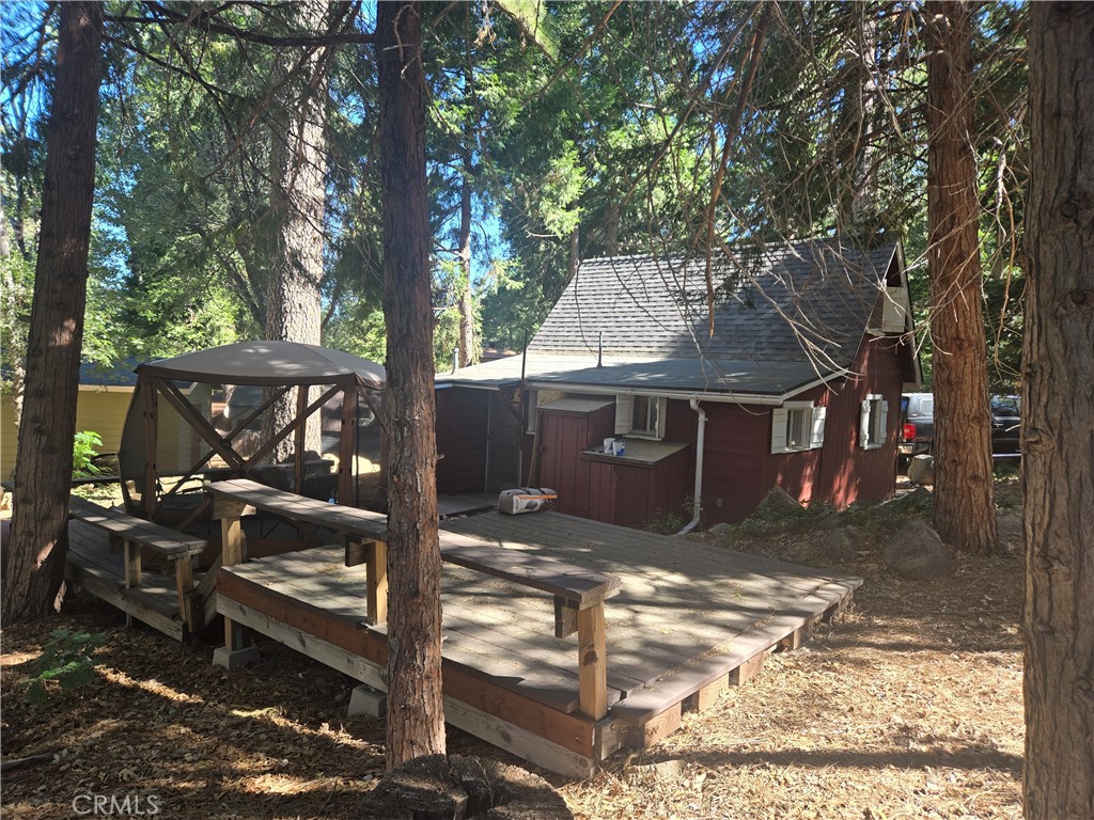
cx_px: 547
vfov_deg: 58.9
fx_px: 727
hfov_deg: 73.9
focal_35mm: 23
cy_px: 410
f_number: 1.8
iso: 25
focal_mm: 5.4
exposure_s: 1/180
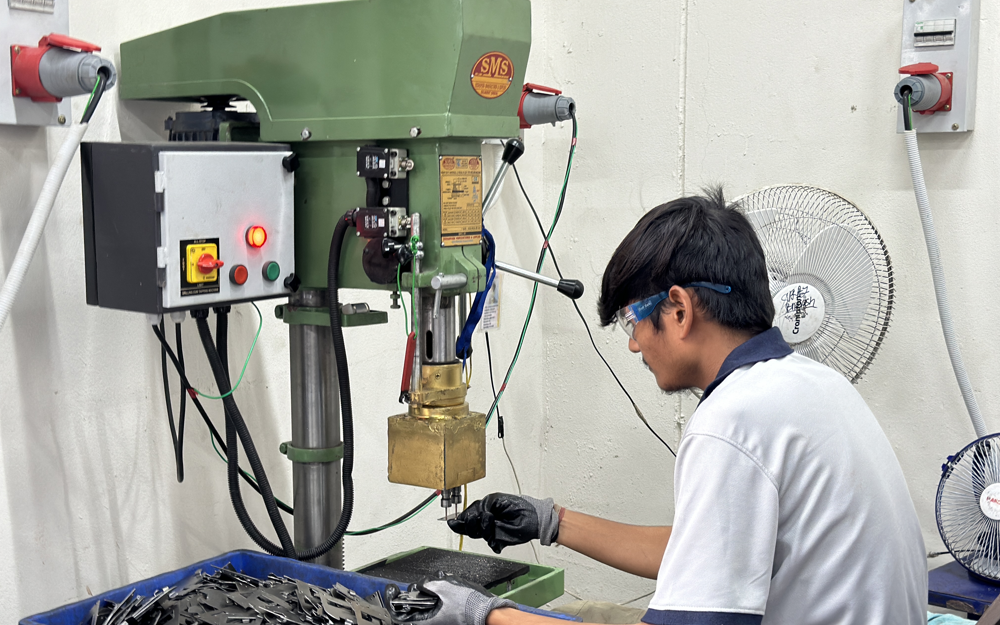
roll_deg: -0.2
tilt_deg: -6.4
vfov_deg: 25.3
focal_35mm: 51
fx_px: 1390
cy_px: 337
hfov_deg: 39.6
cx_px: 500
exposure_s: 1/50
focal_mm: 6.86
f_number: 1.78
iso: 160
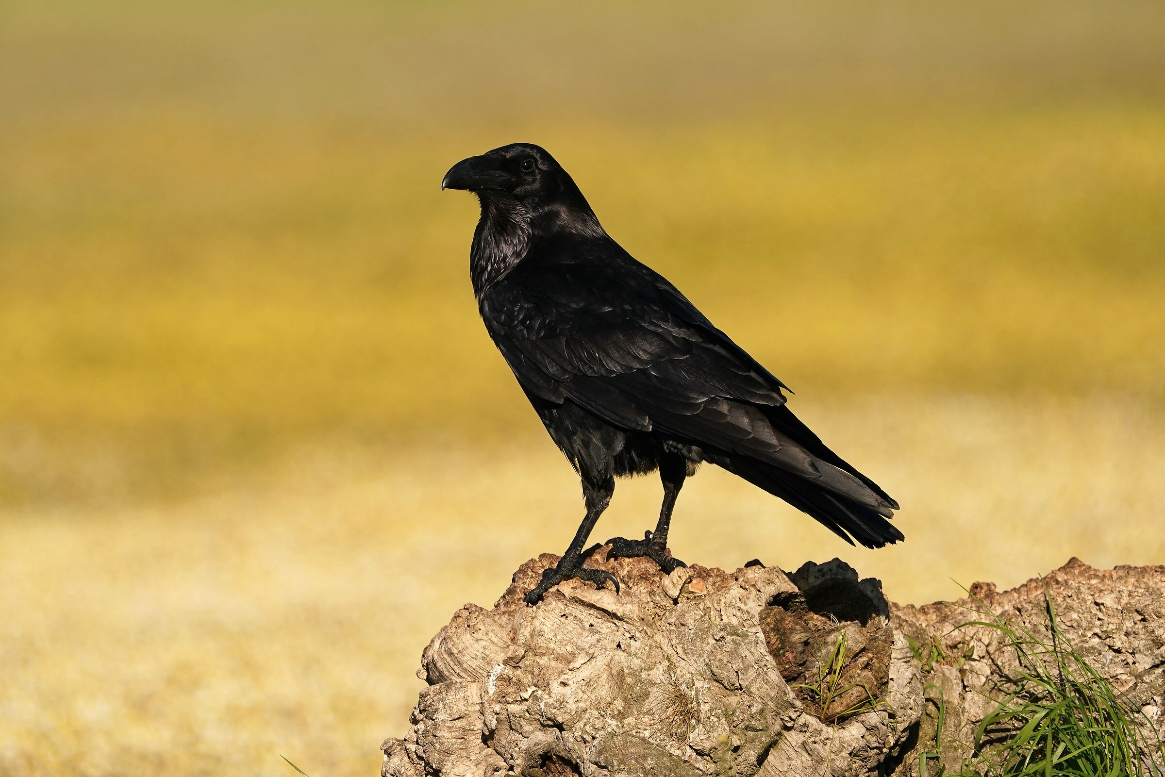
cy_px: 388
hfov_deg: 3.4
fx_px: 19419
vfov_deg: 2.3
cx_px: 582
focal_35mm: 600
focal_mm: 600
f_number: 7.1
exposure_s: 1/1600
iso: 1000
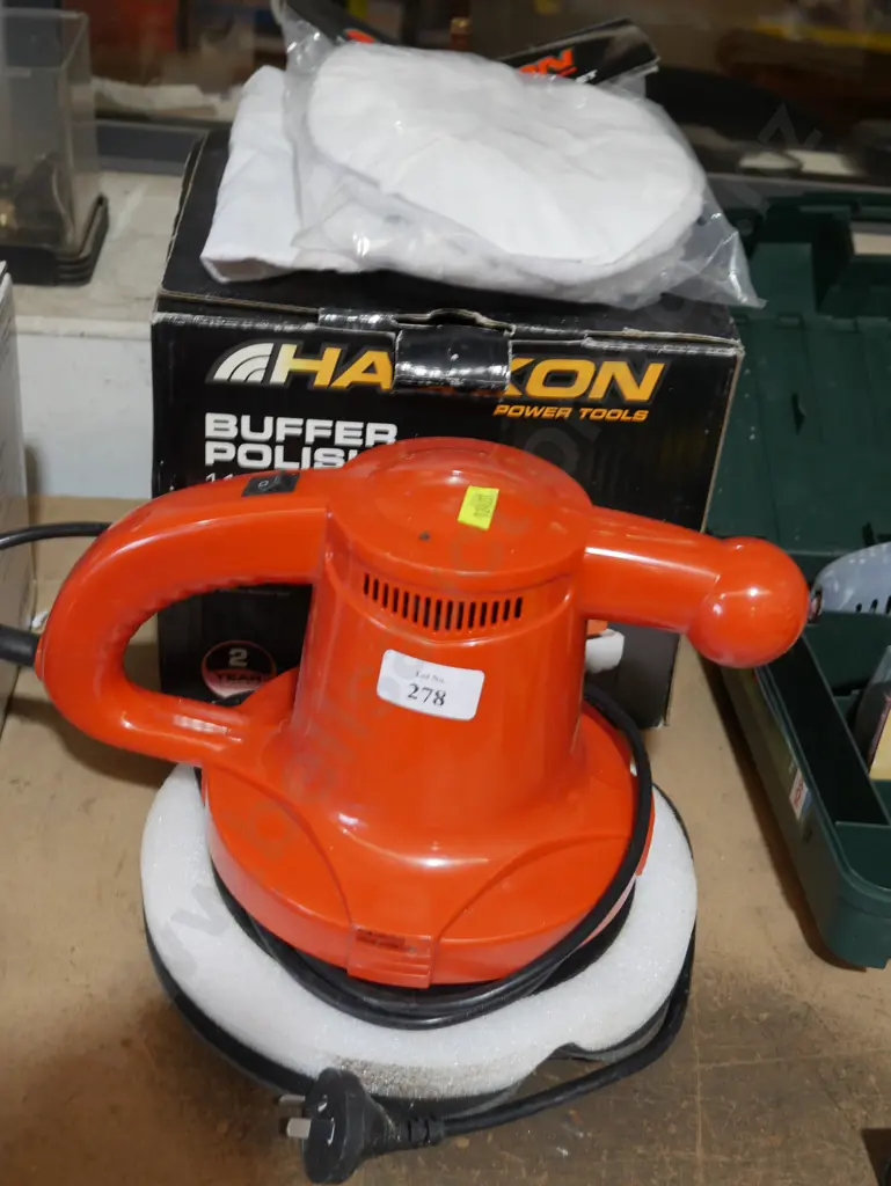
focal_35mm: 42
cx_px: 446
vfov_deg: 44.8
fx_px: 1440
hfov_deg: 34.4
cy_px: 593
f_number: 4.6
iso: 500
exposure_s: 1/60
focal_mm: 21
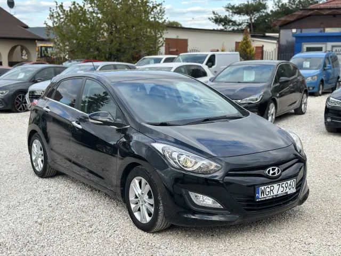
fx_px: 473
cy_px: 128
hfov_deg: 39.7
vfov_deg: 30.3
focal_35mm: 48
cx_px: 170
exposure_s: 1/1212
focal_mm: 6.86
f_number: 1.78
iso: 80
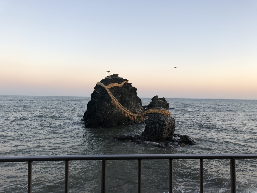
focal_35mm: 28
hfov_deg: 63.4
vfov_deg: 49.7
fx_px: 208
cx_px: 128
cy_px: 96
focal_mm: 4
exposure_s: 1/120
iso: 32
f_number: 1.8
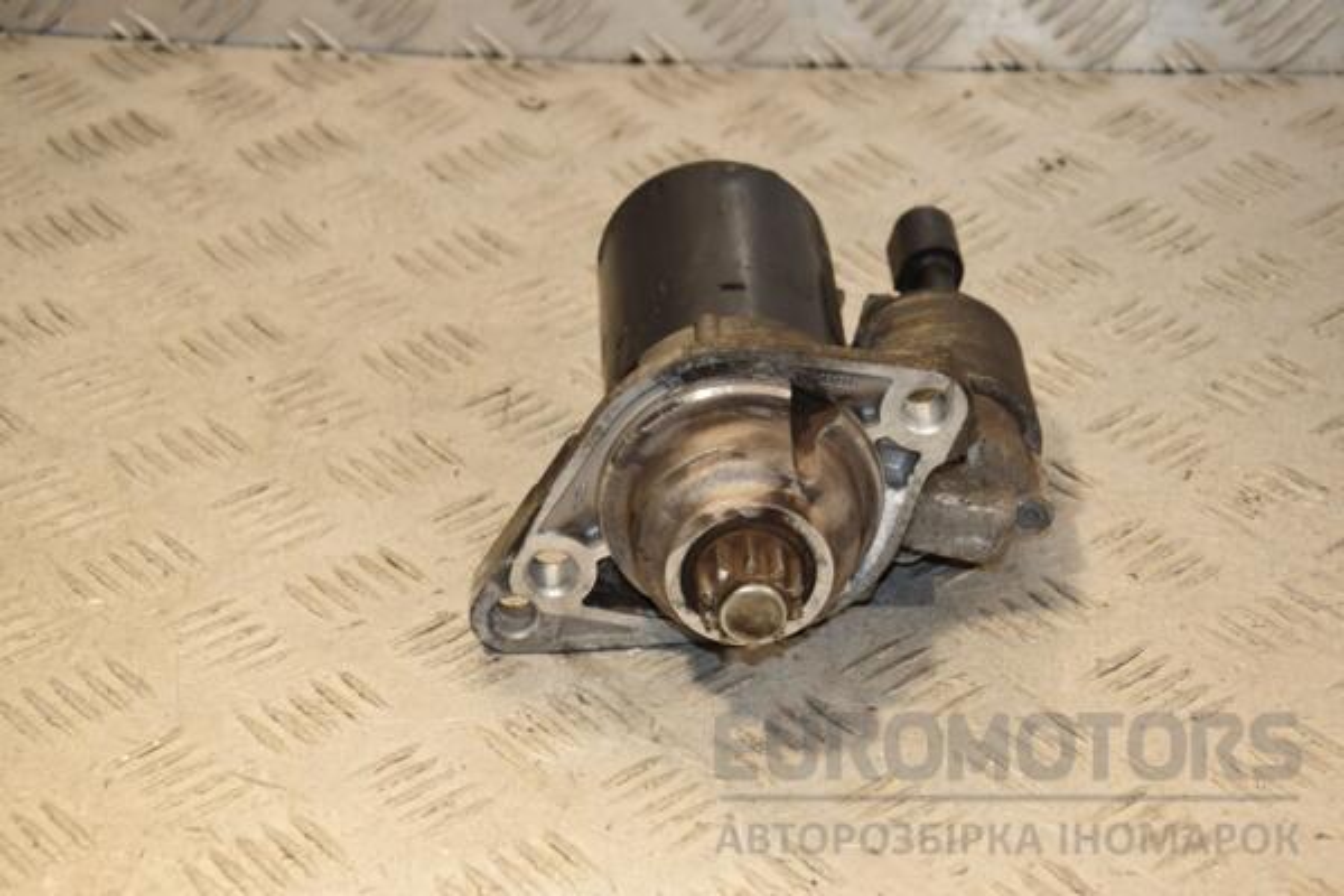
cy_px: 448
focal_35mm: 99
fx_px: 3696
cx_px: 672
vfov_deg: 13.8
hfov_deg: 20.6
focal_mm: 66
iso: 800
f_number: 7.1
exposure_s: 1/200
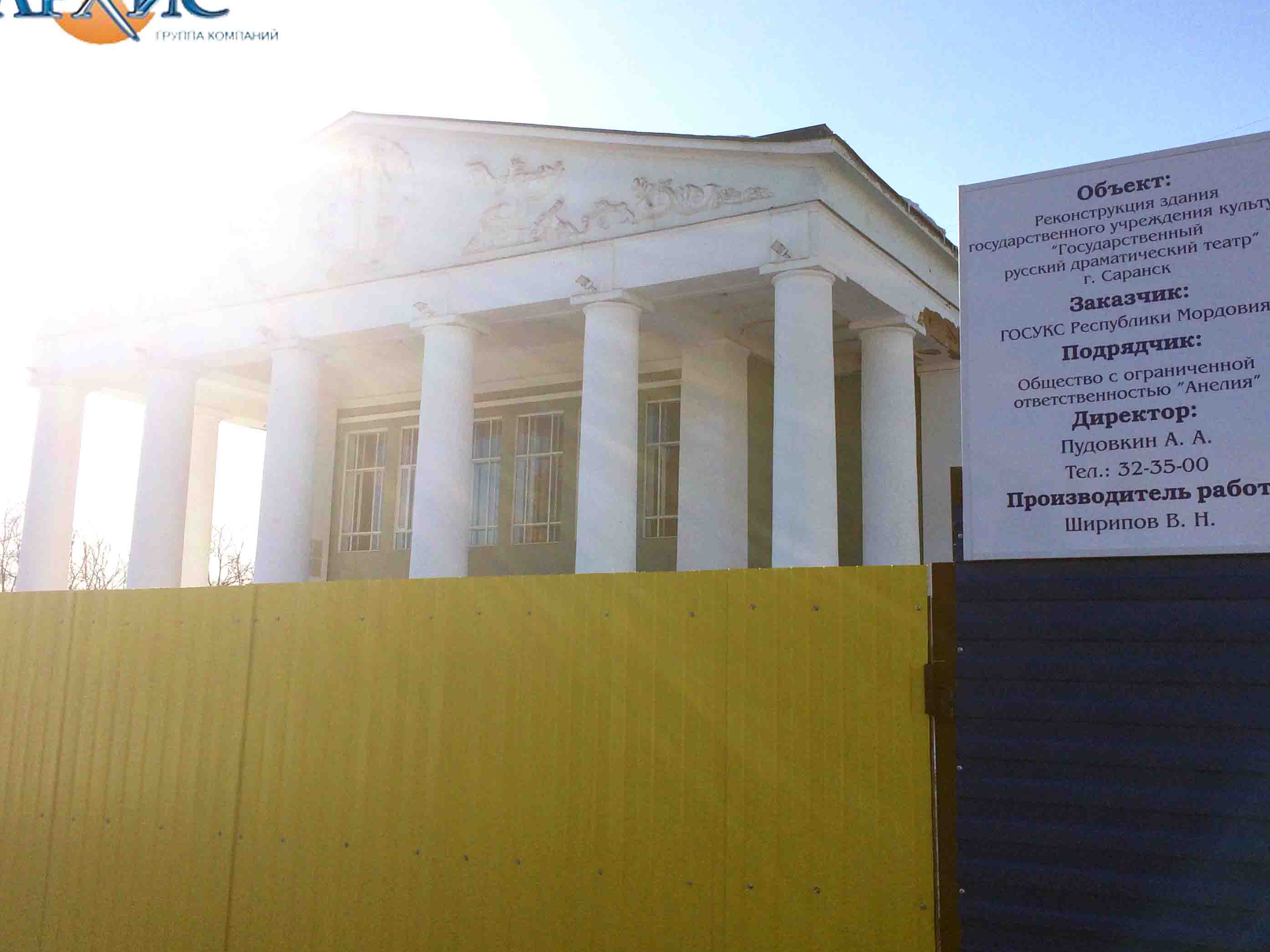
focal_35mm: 34
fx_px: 1247
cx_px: 693
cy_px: 440
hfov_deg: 53.9
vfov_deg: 41.8
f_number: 2.2
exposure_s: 1/5128
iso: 32
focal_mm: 4.15
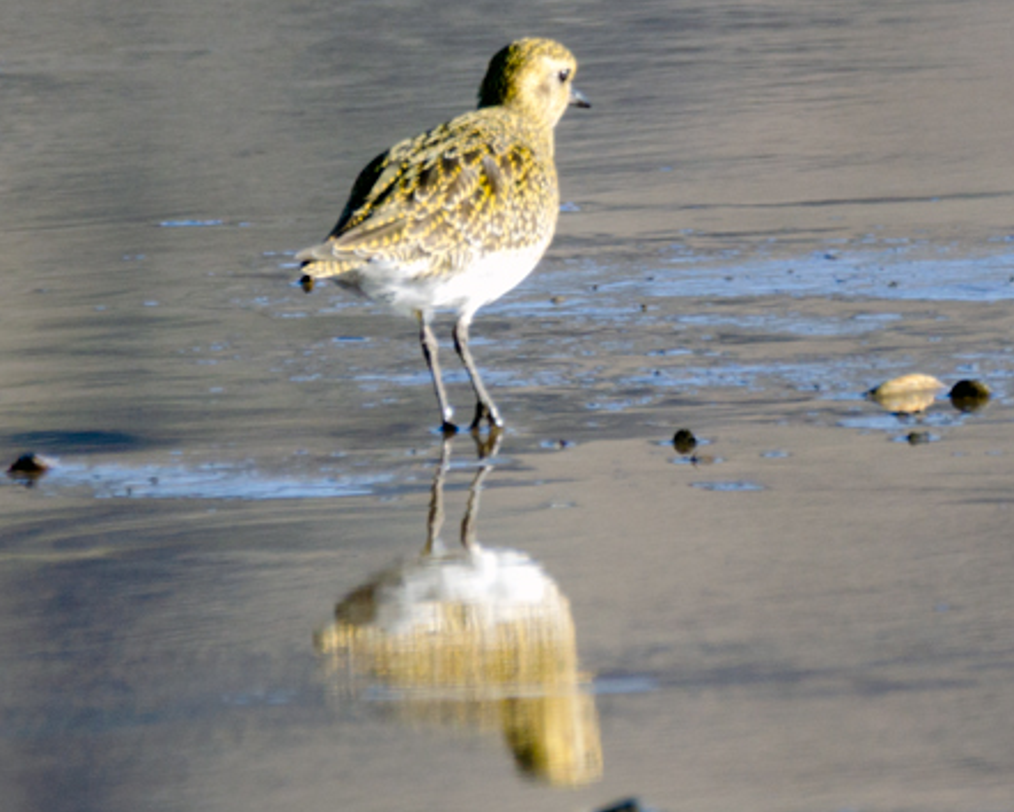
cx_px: 789
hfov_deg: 1.0
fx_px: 60108
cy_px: 260
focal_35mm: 2002
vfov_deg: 0.8
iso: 200
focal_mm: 600
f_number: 8
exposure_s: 1/350
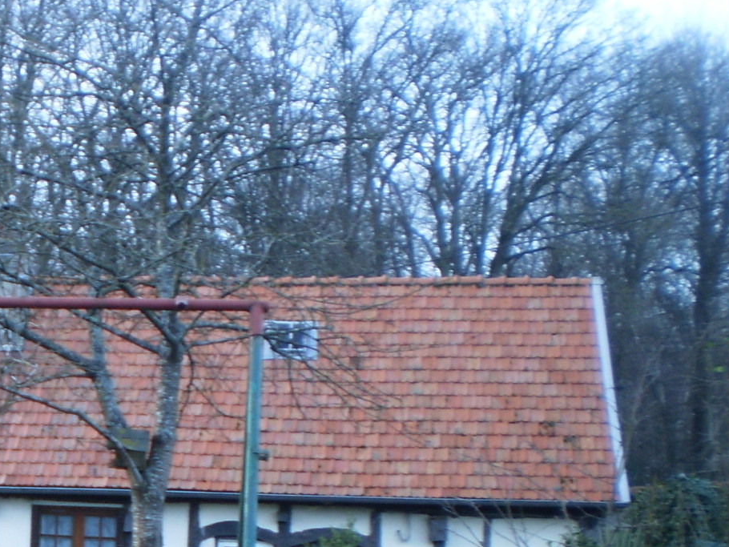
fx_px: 1706
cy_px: 492
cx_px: -81
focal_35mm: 81
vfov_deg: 17.9
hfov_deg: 22.7
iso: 64
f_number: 3.1
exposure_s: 1/30
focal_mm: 6.3
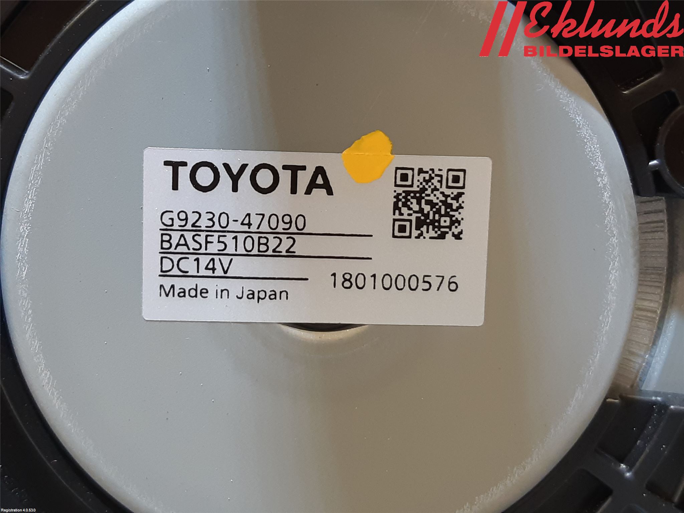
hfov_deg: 67.3
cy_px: 256
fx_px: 514
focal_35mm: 26
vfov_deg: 53.1
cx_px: 342
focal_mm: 3.93
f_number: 1.7
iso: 125
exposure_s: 1/50
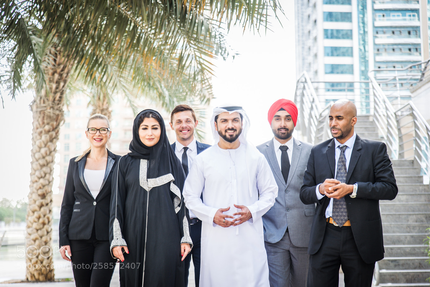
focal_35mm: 60
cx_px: 215
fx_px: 717
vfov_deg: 22.6
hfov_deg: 33.4
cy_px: 144
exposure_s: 1/200
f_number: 2.8
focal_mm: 60
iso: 200
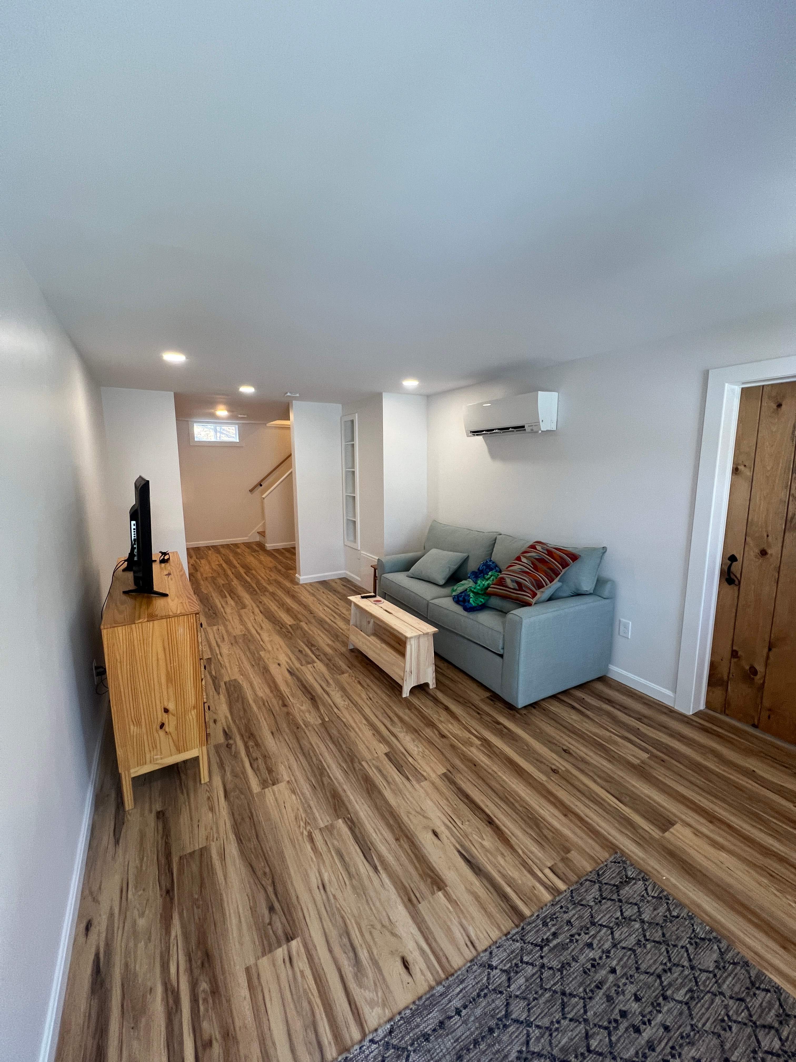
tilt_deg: -7.9
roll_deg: +0.1
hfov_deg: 89.9
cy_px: 531
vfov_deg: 106.2
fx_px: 399
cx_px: 398
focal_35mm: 13
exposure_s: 1/60
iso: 125
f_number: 1.8
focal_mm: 1.57
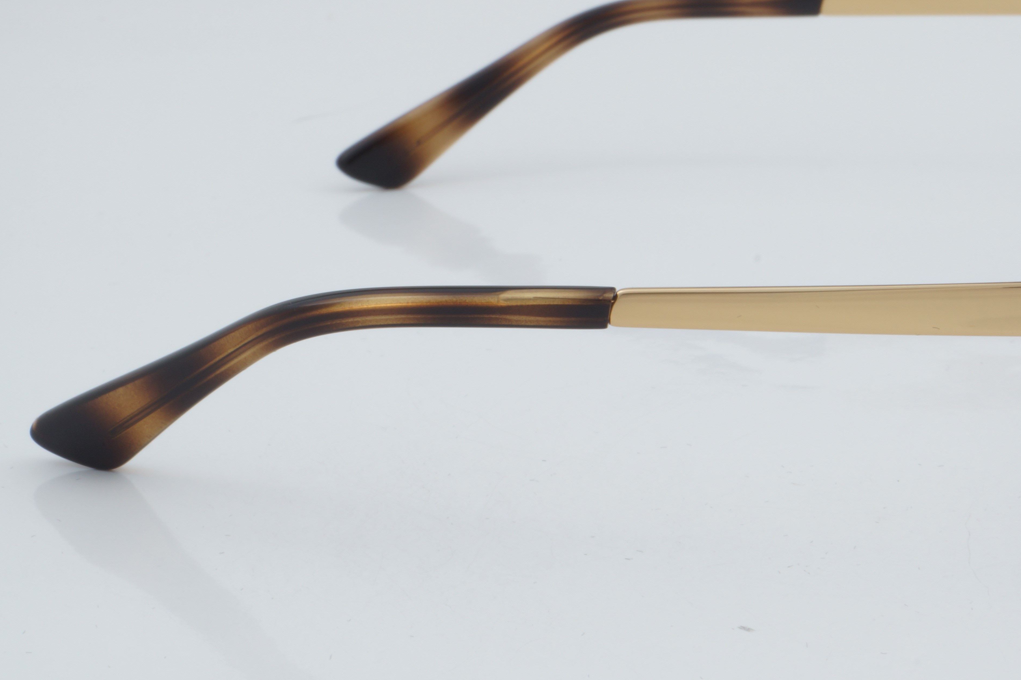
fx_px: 3375
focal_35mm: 119
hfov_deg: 17.1
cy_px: 216
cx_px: 808
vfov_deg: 11.5
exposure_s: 1/4
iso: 100
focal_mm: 50
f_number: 29
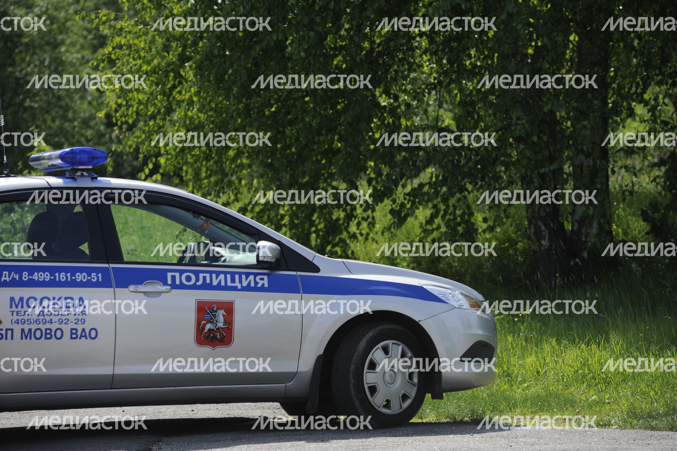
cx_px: 338
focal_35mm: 200
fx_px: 3759
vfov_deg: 6.9
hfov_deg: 10.3
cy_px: 226
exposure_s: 1/640
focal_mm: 200
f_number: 7.1
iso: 250
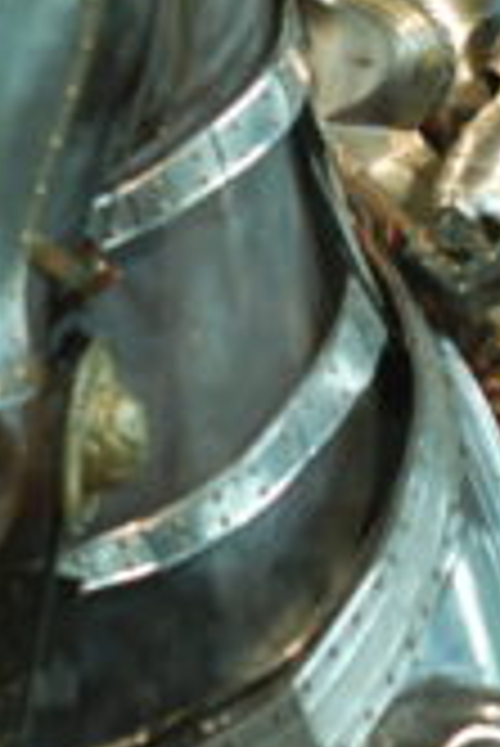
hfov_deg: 6.1
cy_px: 58
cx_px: 169
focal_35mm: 226
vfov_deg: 9.1
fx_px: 4698
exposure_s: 1/30
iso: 800
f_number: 2.8
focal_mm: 50
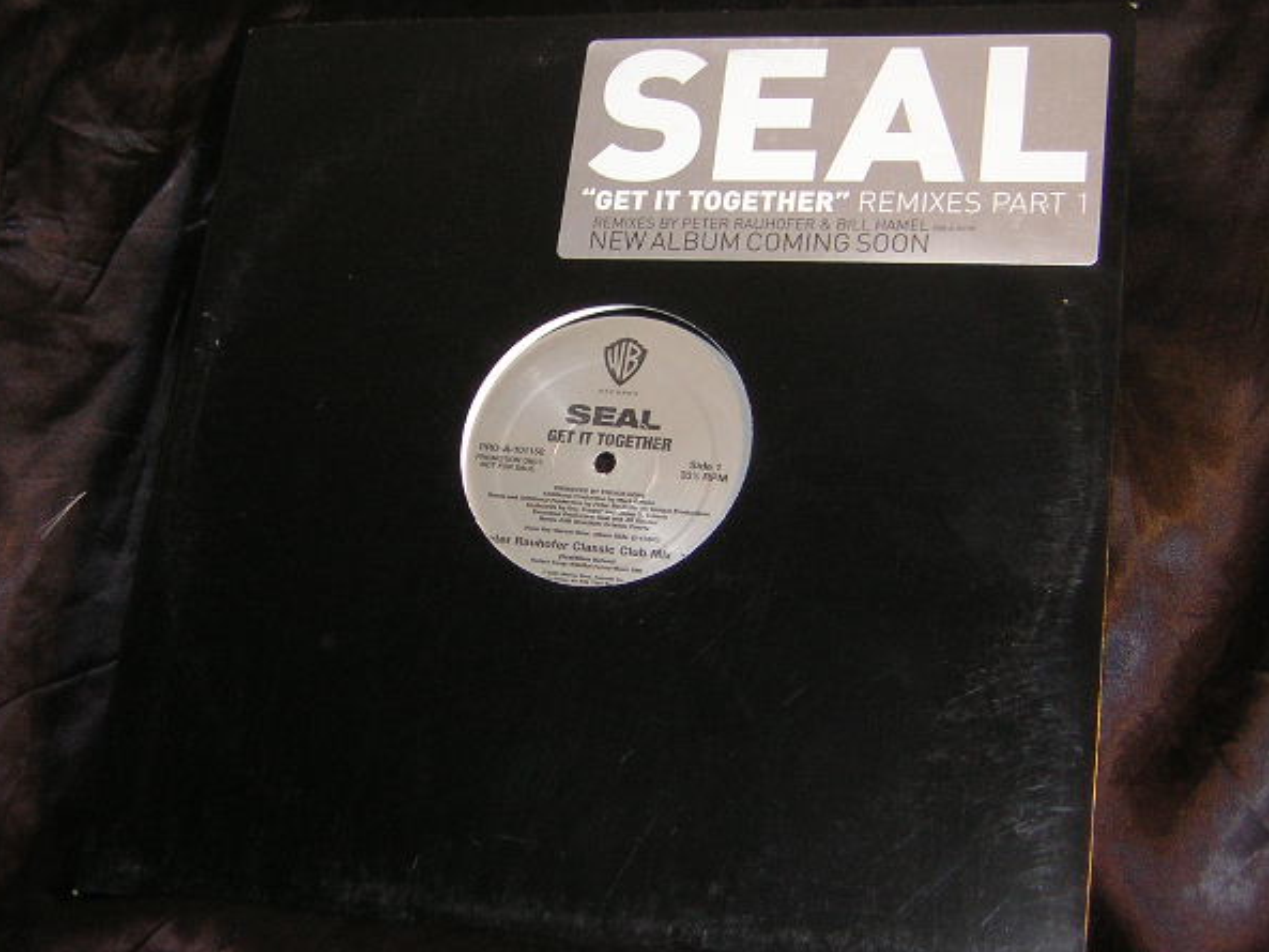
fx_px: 2017
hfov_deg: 34.9
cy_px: 492
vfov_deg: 26.6
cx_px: 623
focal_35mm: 55
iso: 93
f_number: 3.1
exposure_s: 1/60.1
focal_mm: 6.6
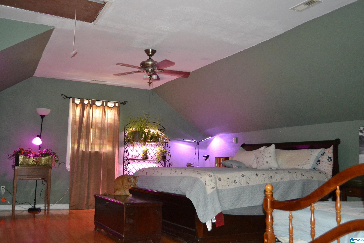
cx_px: 182
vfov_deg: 36.9
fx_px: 364
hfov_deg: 53.1
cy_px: 122
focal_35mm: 36
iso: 3200
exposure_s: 1/60
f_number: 4
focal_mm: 24
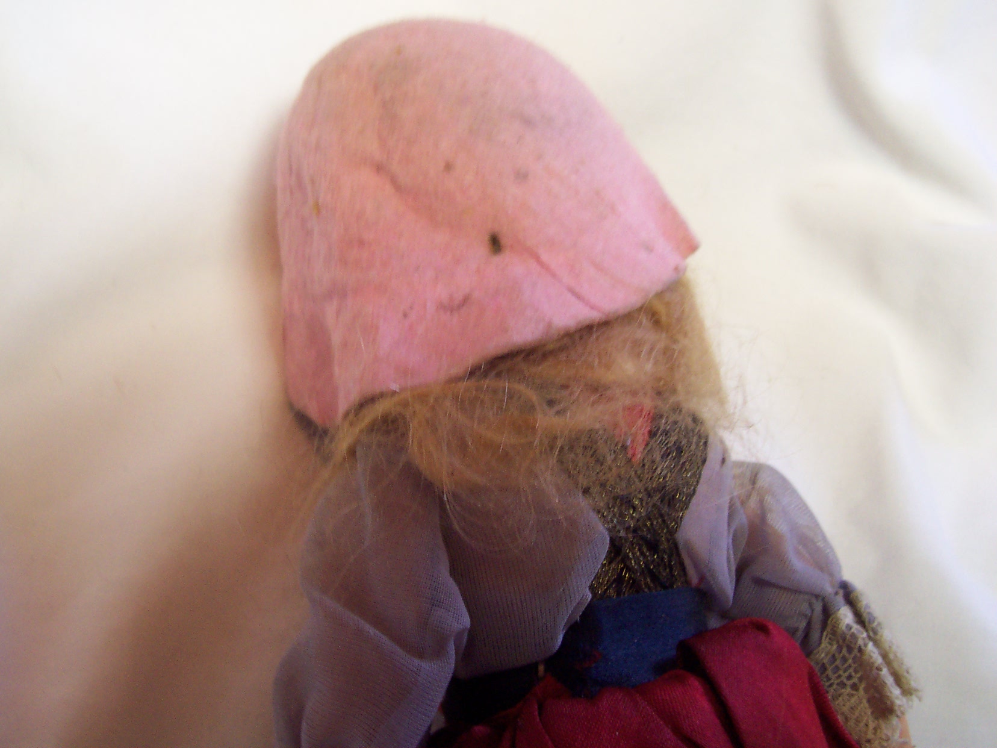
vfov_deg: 38.7
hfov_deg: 50.1
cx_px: 498
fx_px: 1066
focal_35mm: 37
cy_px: 374
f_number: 2.8
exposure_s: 1/30
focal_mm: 5.6
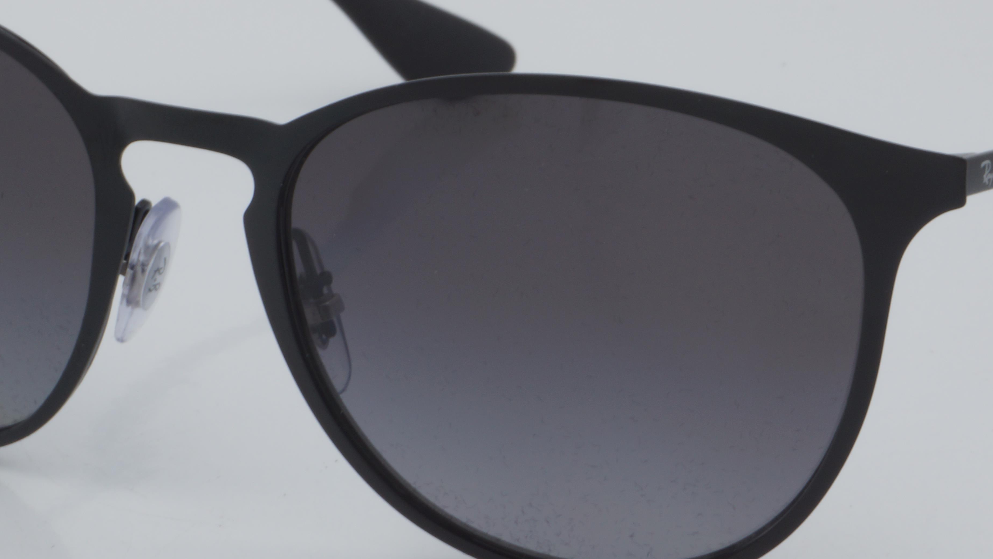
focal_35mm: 141
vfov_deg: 8.6
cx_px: 480
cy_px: 255
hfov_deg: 15.2
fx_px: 3709
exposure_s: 1/4
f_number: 32
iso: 100
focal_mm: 55
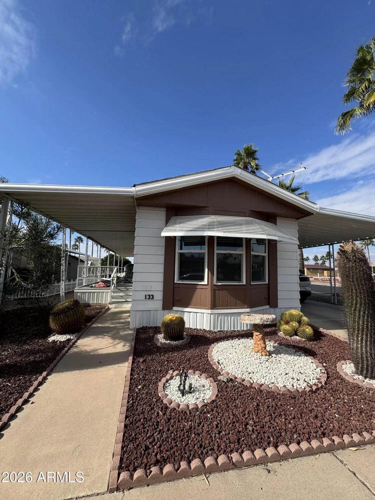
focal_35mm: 14
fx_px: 202
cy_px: 250
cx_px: 188
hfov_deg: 85.7
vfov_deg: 102.1
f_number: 2.2
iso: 50
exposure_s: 1/1672
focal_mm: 2.22
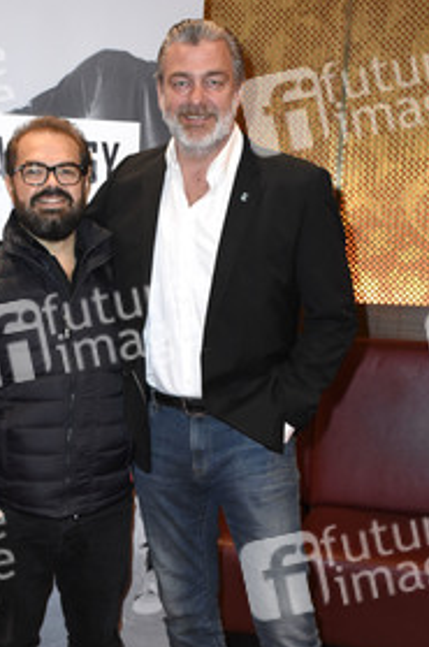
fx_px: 1005
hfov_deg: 24.0
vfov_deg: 35.2
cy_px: 450
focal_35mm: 56
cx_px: 148
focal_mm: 26
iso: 4000
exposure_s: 1/60
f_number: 6.3
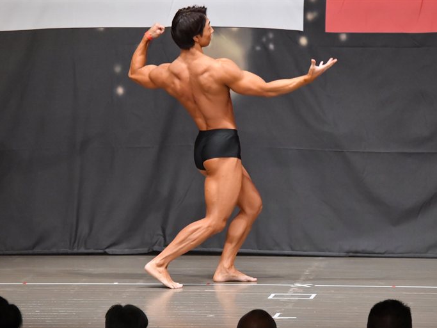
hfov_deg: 7.1
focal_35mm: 278
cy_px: 164
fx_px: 3509
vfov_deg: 5.3
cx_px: 213
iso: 8000
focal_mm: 170
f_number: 5.6
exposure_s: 1/400
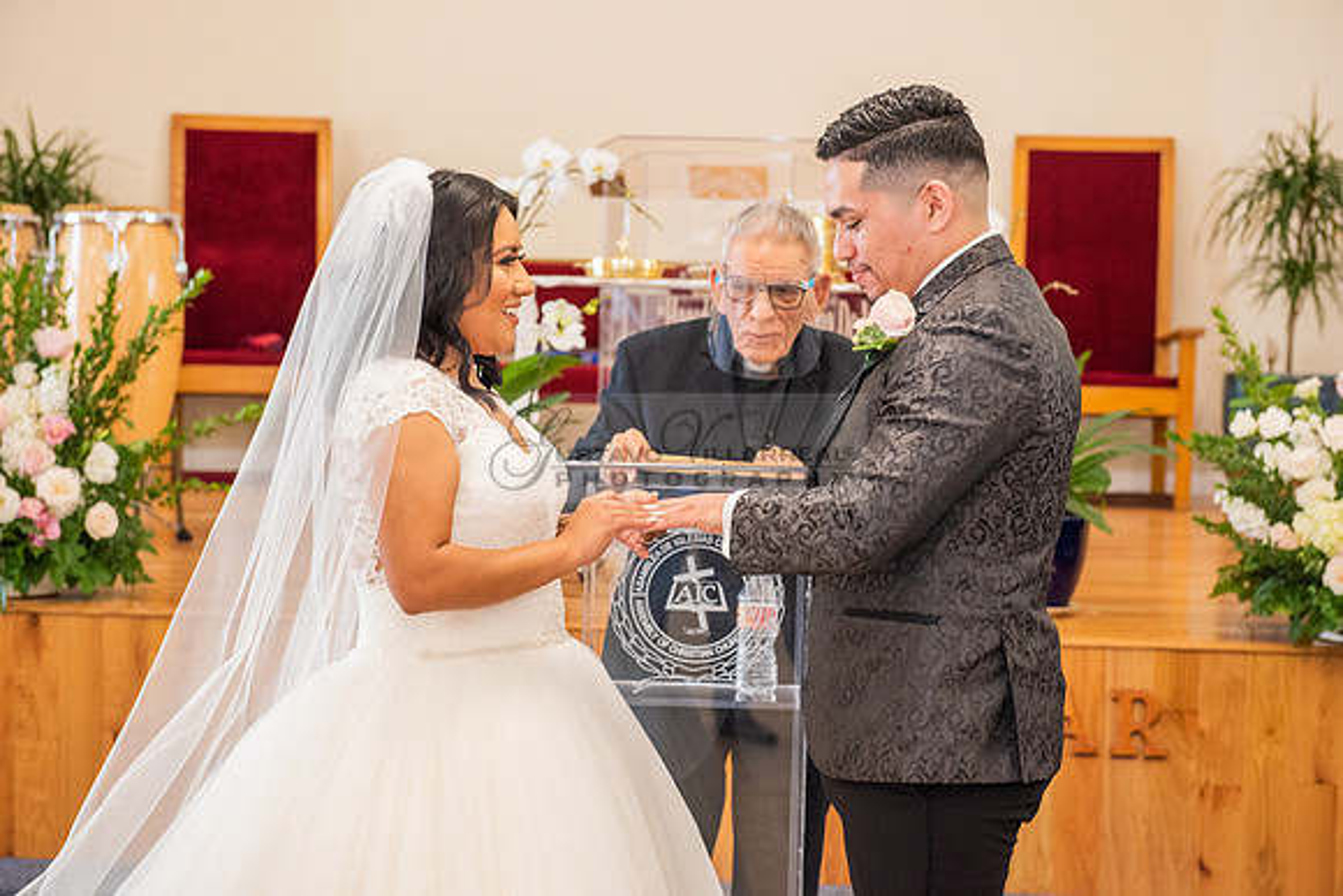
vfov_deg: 19.5
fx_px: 2612
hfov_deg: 28.8
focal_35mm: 70
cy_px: 448
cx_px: 672
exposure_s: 1/100
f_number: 5
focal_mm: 70
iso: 1250
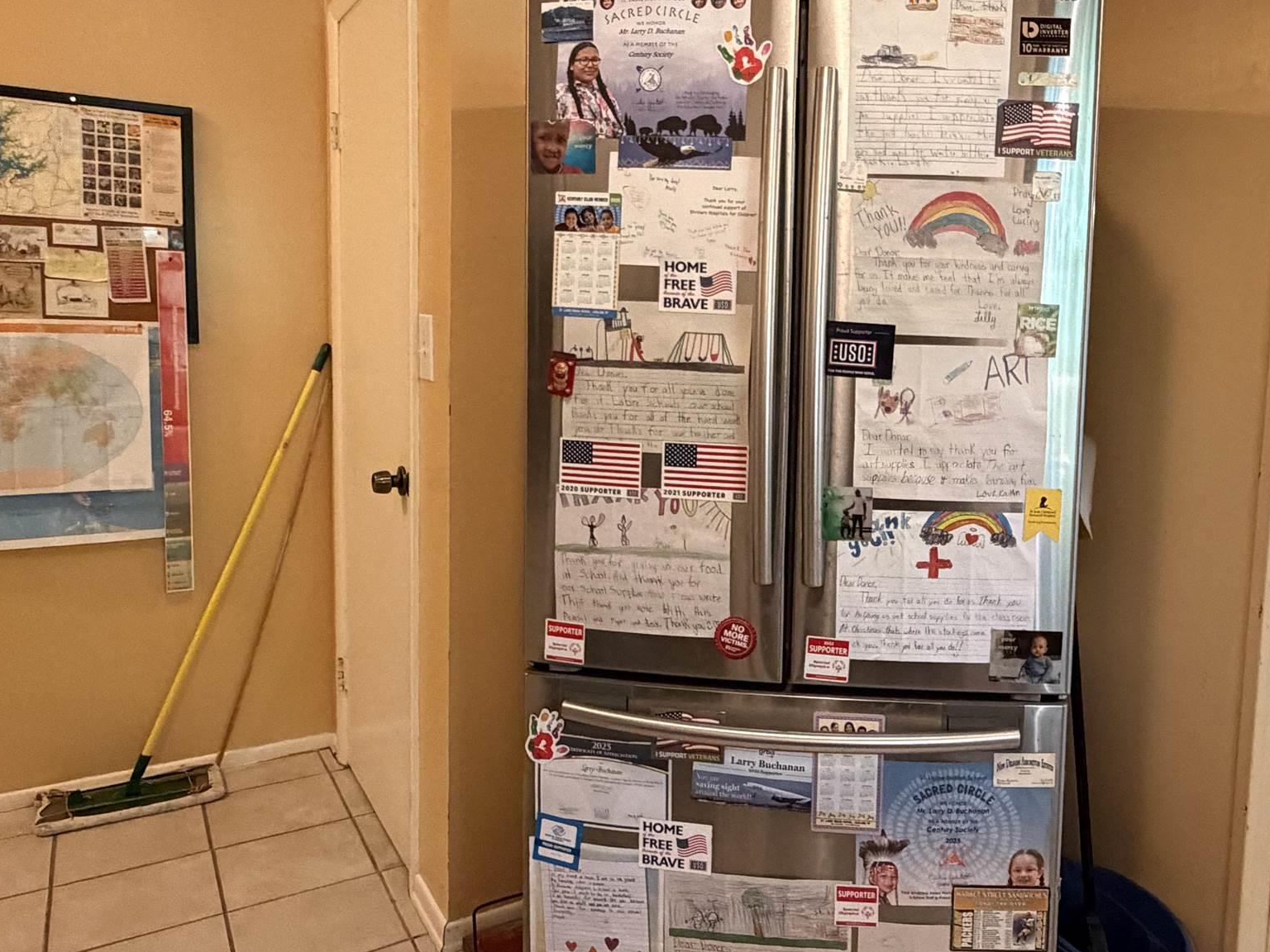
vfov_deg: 49.6
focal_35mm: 28
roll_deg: -1.3
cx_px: 816
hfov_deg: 62.3
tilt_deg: -5.4
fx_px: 1027
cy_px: 421
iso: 500
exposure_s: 1/60
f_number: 2.2
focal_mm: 2.22
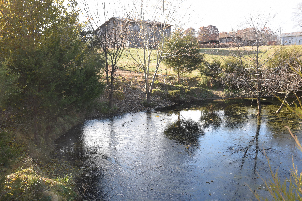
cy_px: 100
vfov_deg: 36.9
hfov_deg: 53.1
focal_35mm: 36
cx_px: 151
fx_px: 302
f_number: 5.6
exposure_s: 1/125
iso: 125
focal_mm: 24
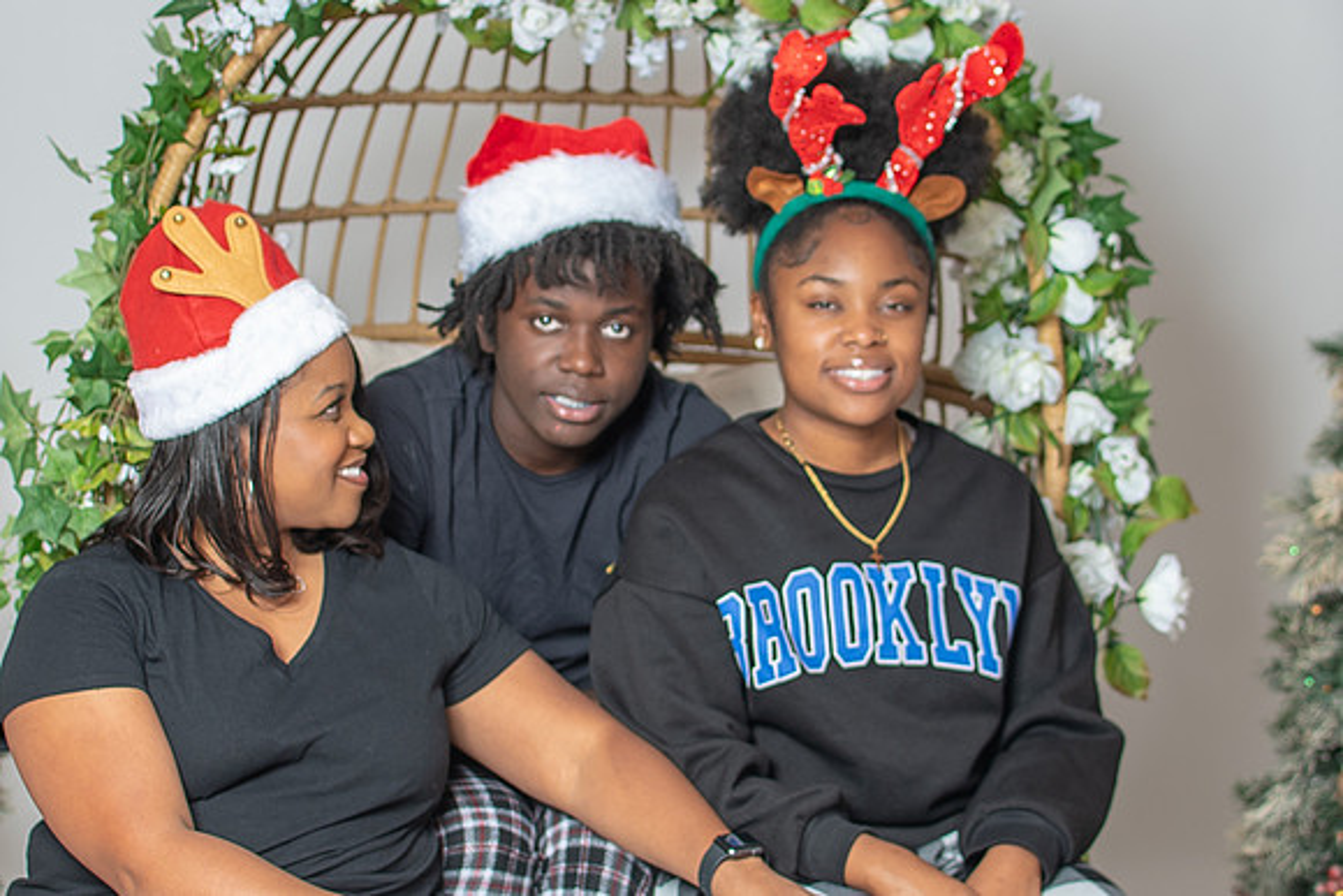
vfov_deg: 16.1
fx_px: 3172
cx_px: 612
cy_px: 419
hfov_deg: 23.9
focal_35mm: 85
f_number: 3.2
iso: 100
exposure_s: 1/250
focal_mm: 35
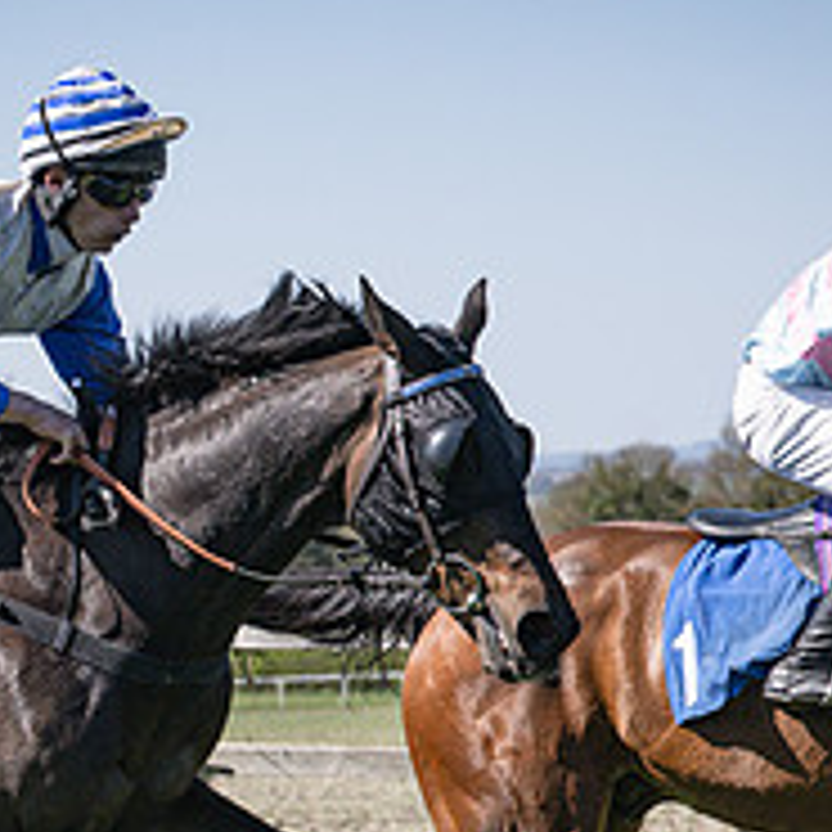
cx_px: 219
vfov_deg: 7.2
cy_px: 922
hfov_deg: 7.3
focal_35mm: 241
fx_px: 6553
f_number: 5
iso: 180
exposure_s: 1/2000
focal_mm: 70
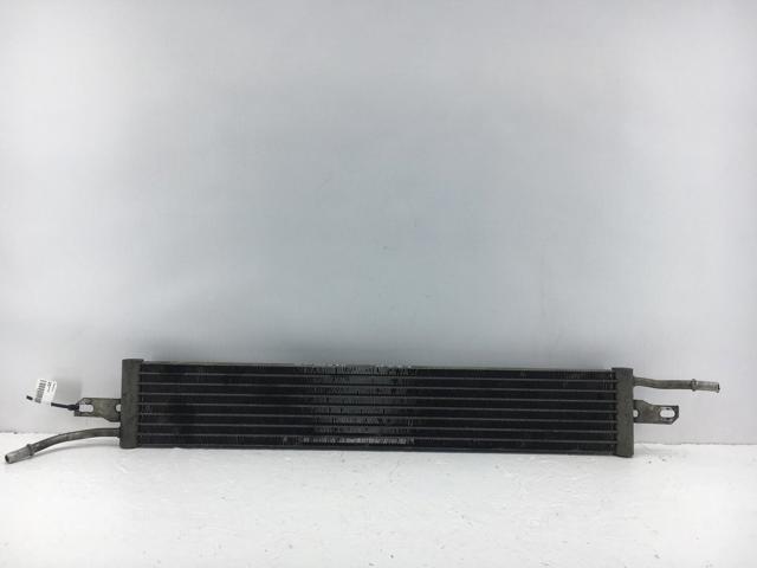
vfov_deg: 48.2
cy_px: 284
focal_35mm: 29
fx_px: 634
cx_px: 378
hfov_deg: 61.7
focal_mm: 4.15
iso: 25
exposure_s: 1/261
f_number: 2.2
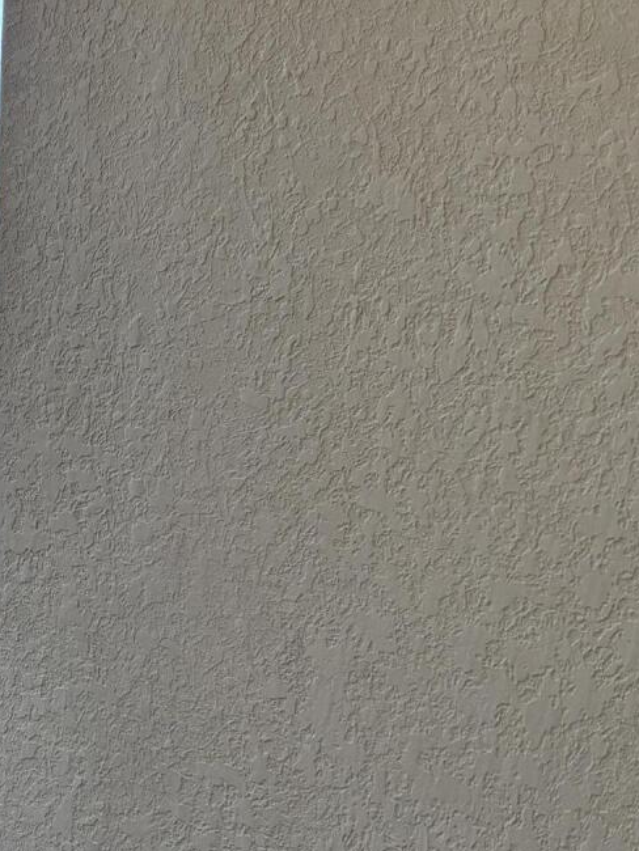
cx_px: -93
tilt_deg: -8.9
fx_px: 1968
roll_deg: -2.2
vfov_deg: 24.4
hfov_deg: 17.7
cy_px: 512
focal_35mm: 80
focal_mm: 5.96
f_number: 1.6
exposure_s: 1/163
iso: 64
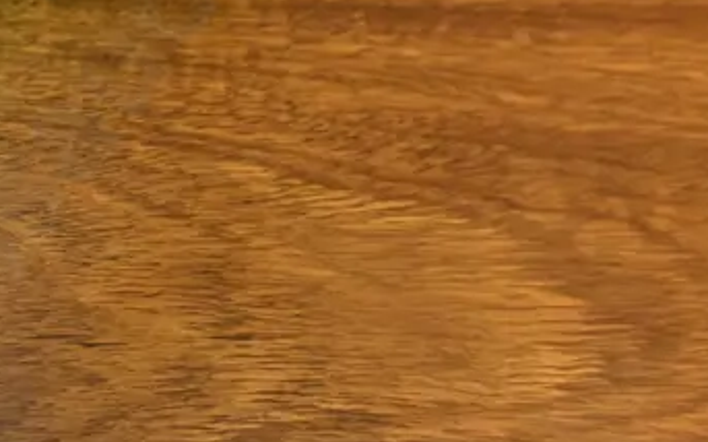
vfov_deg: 17.1
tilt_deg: -60.9
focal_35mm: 76
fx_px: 1466
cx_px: 8
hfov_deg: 25.8
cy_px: 223
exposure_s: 1/50
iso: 200
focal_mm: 6.86
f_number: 1.78
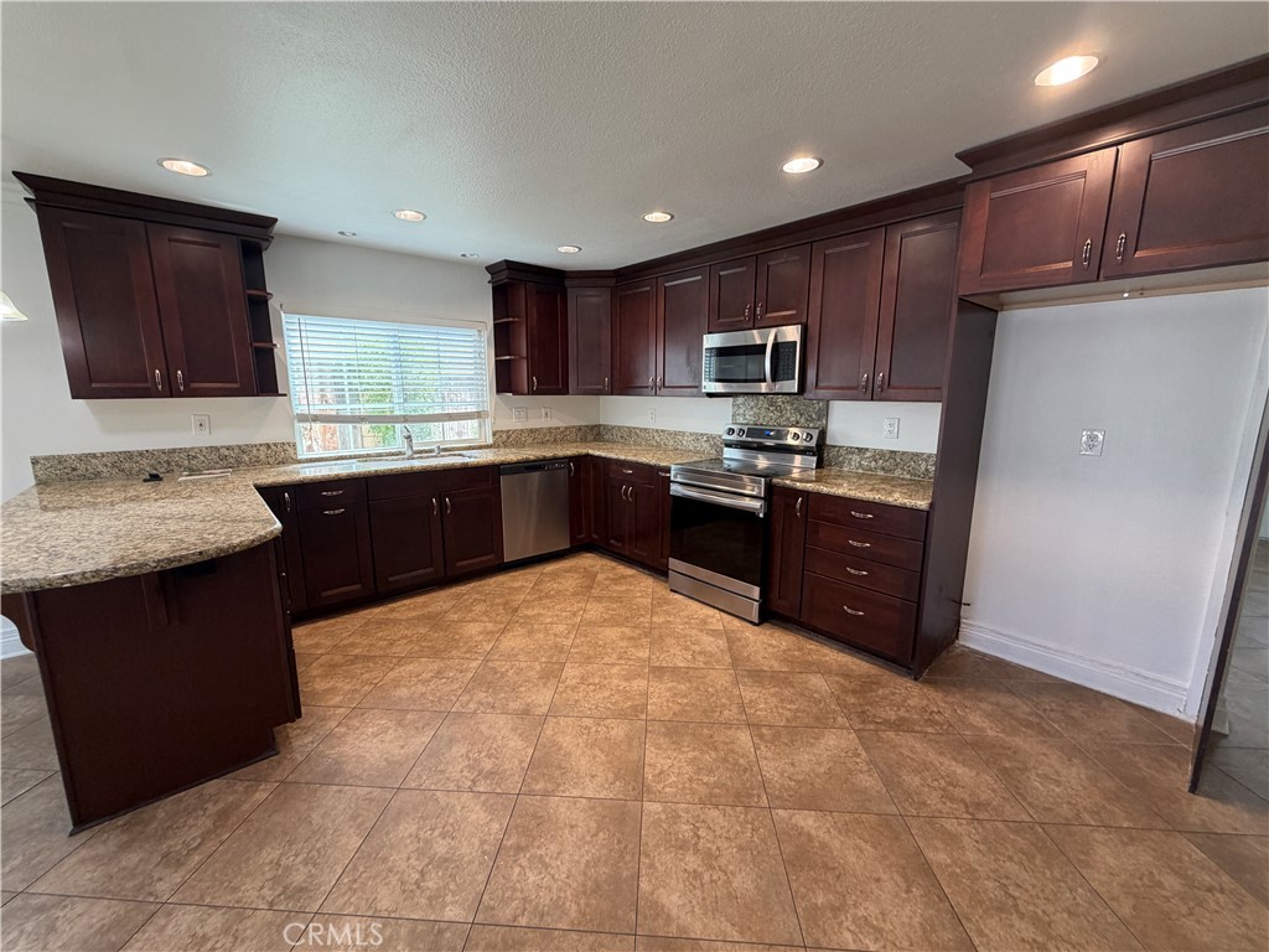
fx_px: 513
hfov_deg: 102.1
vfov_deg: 85.7
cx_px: 634
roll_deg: +0.0
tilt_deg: -9.6
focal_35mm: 14
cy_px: 476
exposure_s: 1/120
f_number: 2.2
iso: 200
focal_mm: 2.22
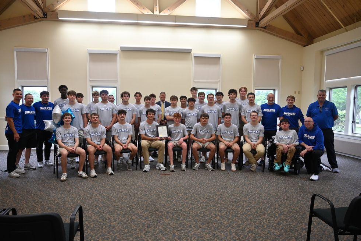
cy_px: 125
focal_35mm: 25
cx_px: 174
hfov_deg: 71.5
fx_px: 251
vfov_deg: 51.3
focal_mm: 24
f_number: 4
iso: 1100
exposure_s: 1/125
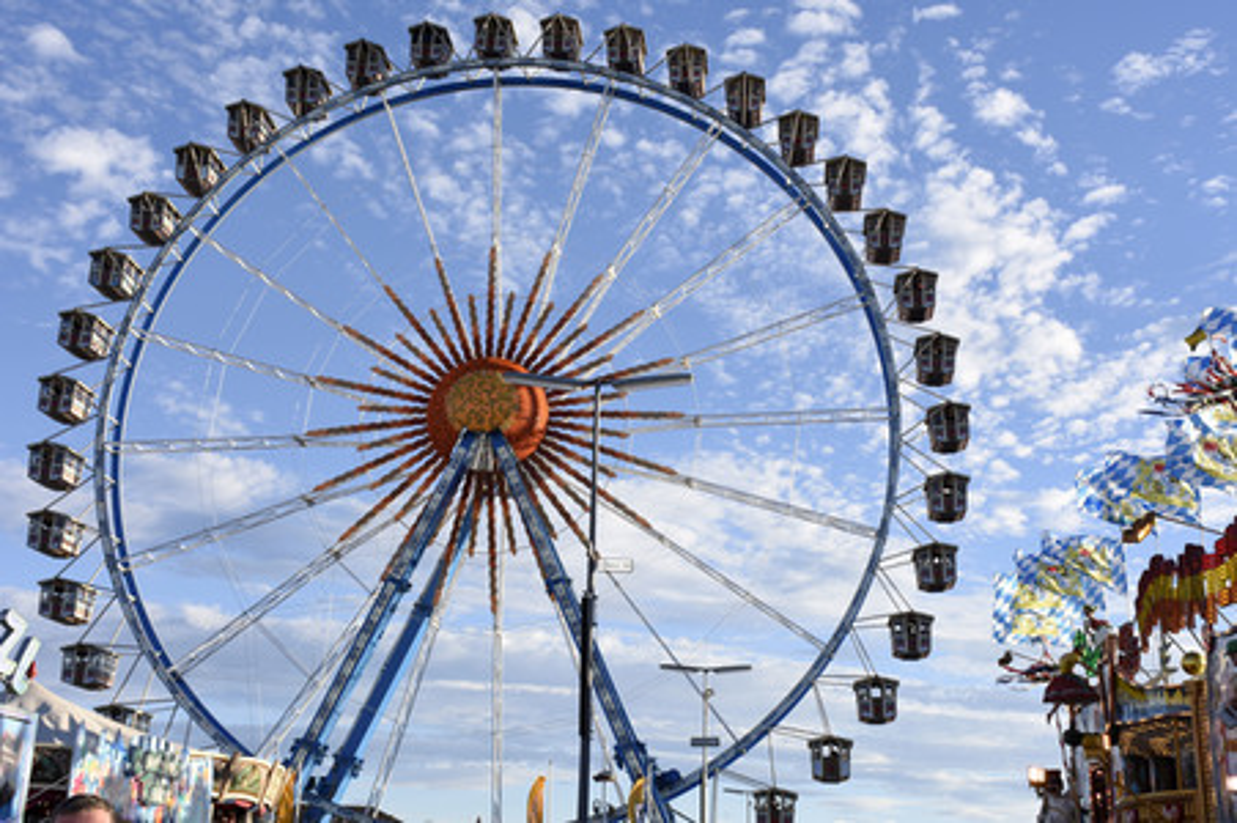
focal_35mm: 51
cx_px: 618
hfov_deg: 38.9
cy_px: 412
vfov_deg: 26.4
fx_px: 1751
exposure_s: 1/160
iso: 200
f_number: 9
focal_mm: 34
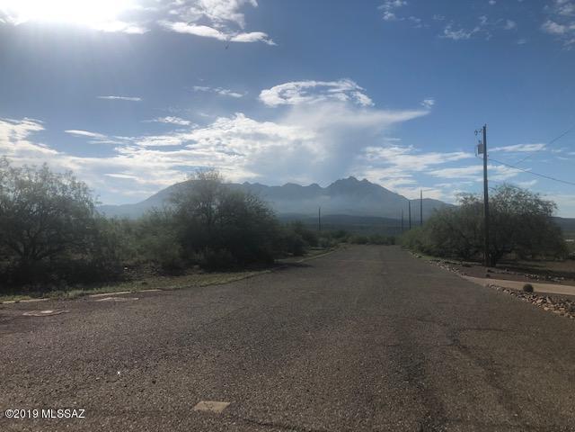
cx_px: 288
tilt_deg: +1.4
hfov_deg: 63.4
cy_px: 216
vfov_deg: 49.7
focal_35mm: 28
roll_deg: +0.1
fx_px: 465
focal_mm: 3.99
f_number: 1.8
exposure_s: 1/5348
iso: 20
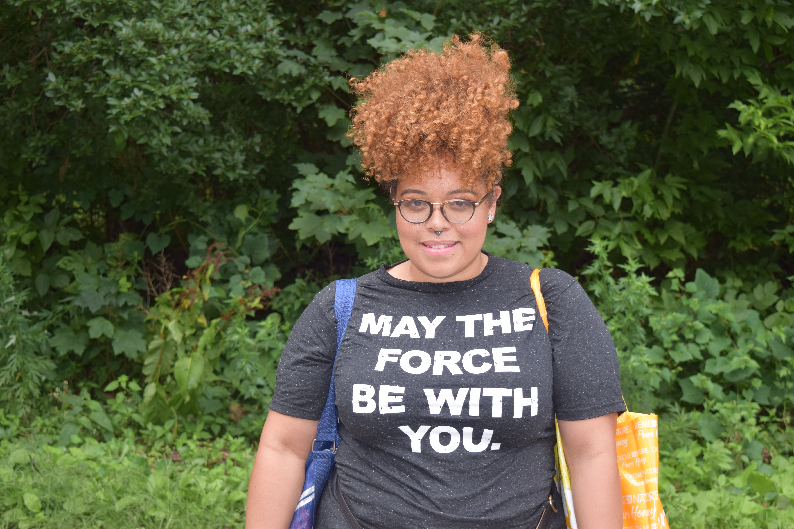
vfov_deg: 22.6
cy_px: 264
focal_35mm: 60
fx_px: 1323
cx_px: 397
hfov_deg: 33.4
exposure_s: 1/125
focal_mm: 40
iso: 200
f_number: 5.6
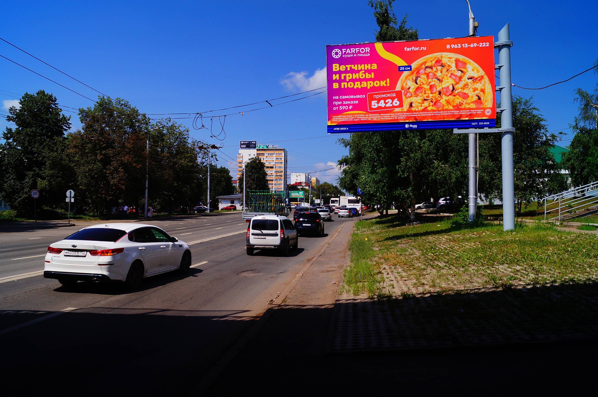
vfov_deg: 43.5
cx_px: 299
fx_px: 498
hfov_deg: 62.0
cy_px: 198
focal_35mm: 30
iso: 100
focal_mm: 20
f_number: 7.1
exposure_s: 1/320
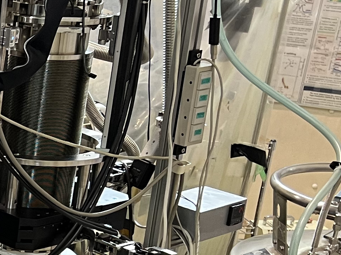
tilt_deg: -22.9
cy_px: 280
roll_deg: -1.9
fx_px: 1073
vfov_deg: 13.3
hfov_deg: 16.1
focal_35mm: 109
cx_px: -213
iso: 160
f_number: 1.5
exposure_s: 1/60
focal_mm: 5.7
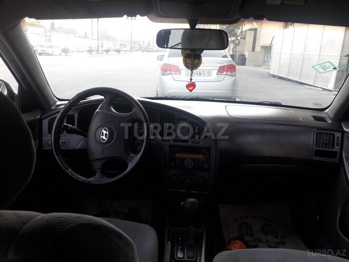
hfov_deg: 63.4
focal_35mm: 28
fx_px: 282
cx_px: 174
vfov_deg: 49.7
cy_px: 131
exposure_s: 1/100
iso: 40
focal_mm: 3.7
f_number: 1.9
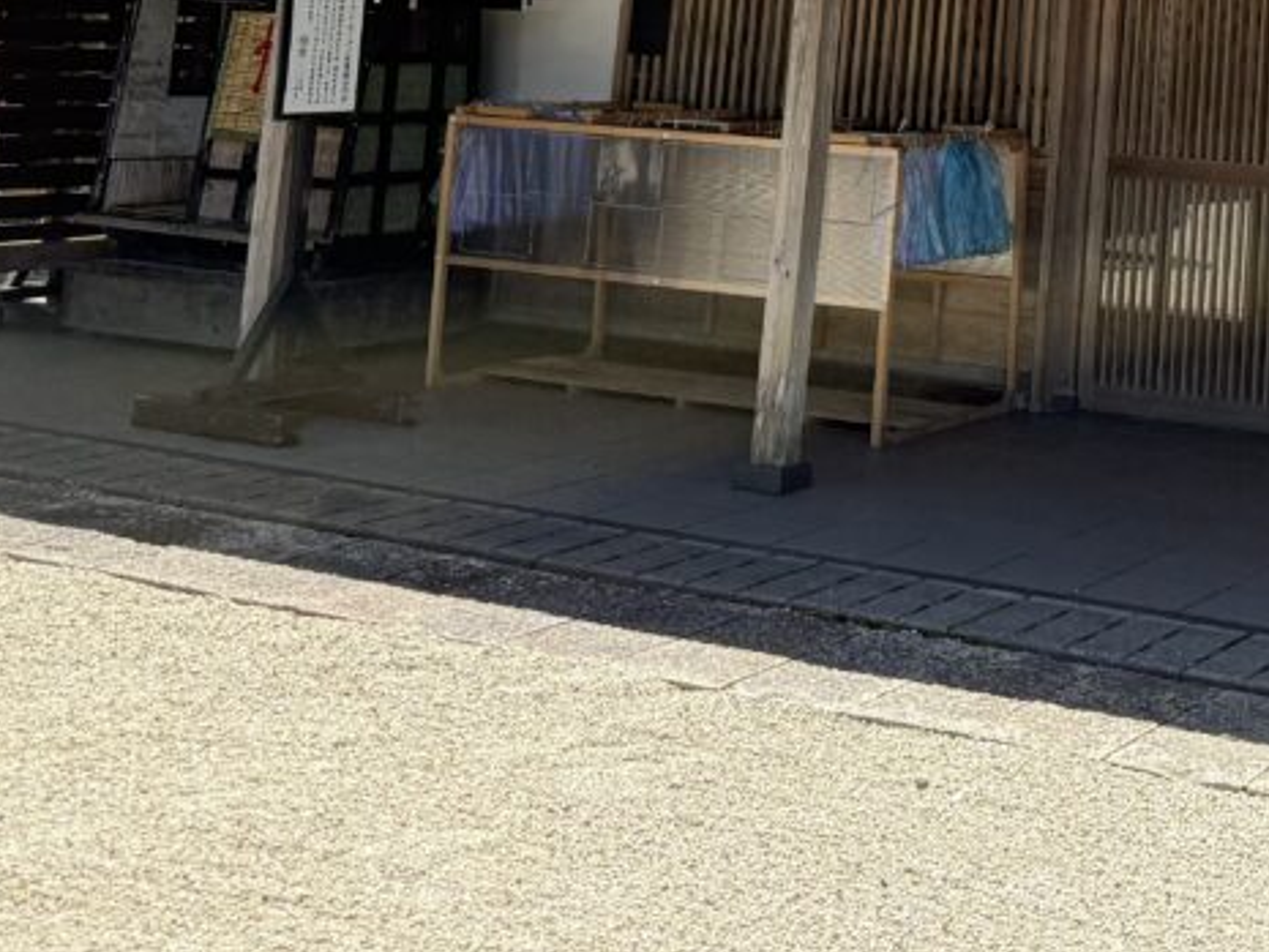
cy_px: -308
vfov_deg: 20.3
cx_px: 1253
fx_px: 2420
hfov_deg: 27.8
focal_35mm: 66
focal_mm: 6.76
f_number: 1.78
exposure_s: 1/2801
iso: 100
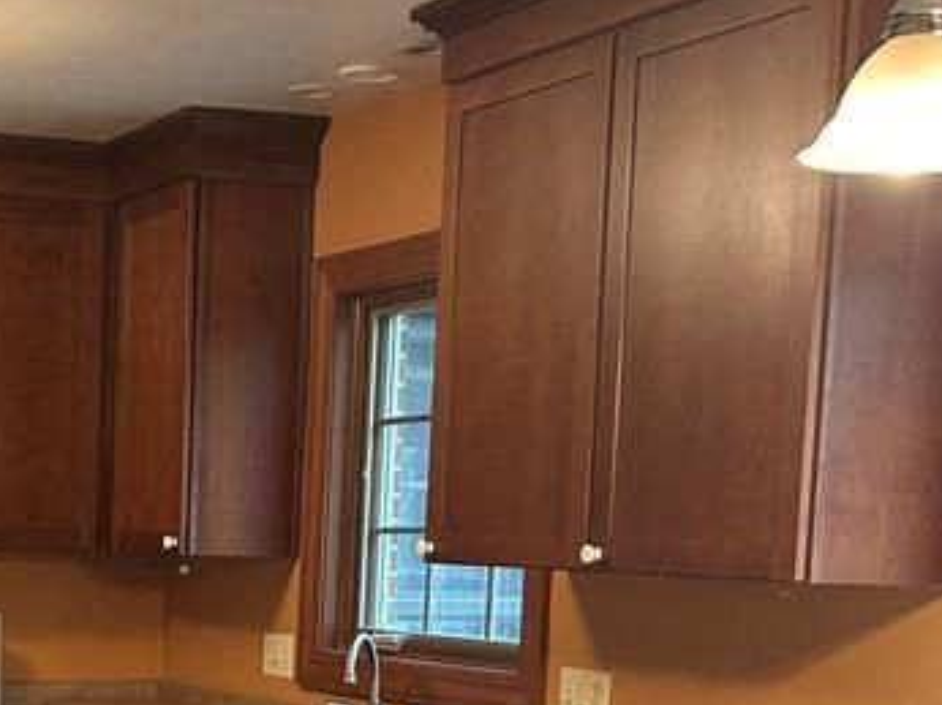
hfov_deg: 24.3
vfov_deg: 18.4
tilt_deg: -6.2
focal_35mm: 77
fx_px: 2094
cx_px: 27
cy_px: 776
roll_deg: -0.9
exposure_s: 1/60
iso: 200
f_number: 1.5
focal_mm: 5.7
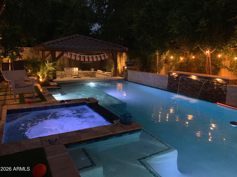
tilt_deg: -9.5
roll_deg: -1.7
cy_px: 88
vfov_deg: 53.1
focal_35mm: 26
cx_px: 118
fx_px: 178
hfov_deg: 67.3
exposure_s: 1/30
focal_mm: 4.25
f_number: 1.8
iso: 400
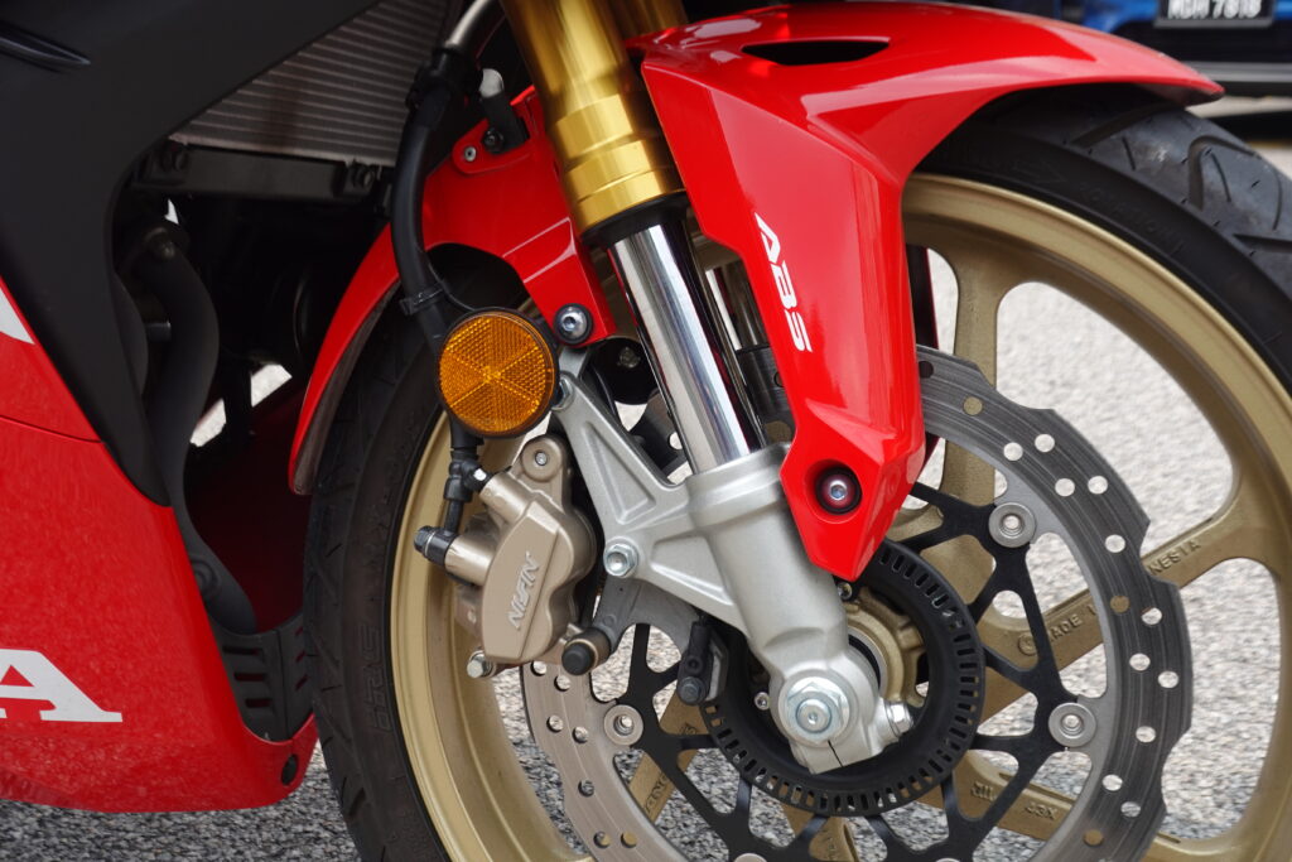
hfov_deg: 49.5
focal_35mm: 39
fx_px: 1400
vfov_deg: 34.2
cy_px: 431
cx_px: 646
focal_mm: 14.25
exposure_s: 1/320
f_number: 4
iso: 125
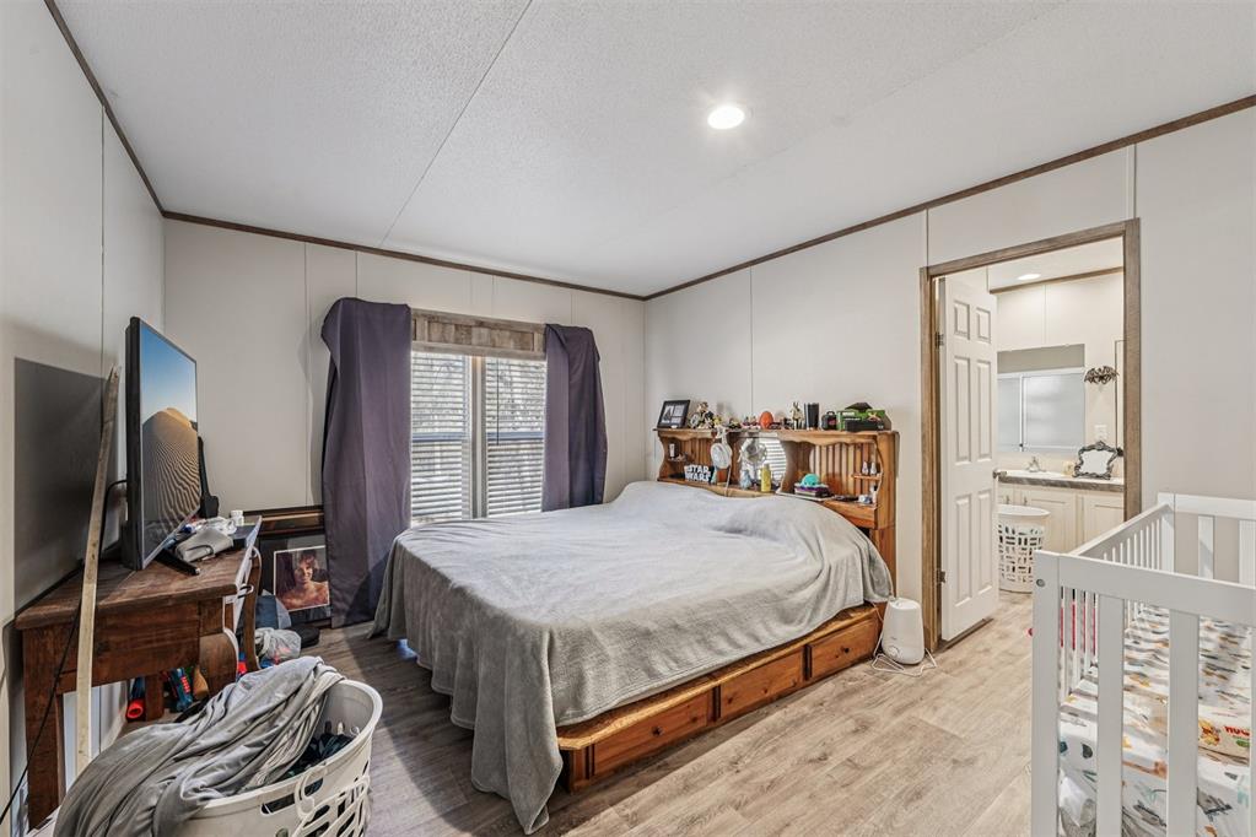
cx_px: 628
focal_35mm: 14
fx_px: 488
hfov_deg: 104.3
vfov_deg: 81.2
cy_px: 418
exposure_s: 1/6
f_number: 9
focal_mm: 14
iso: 400
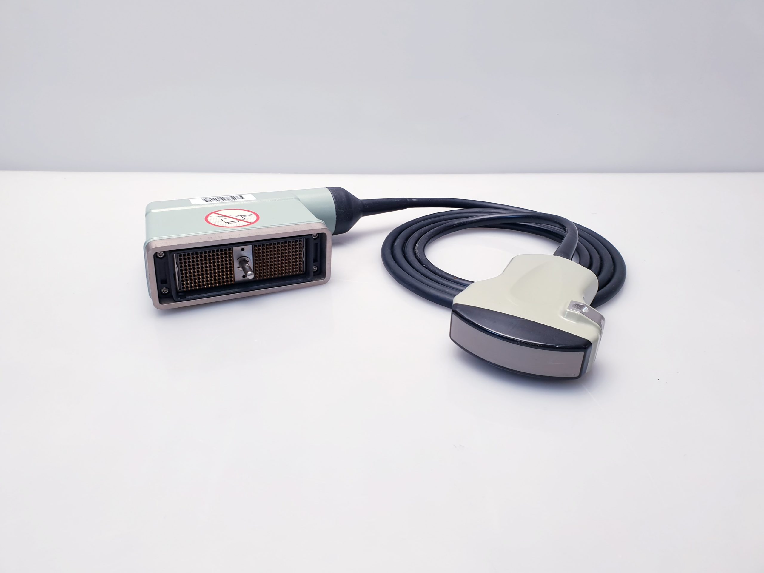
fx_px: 574
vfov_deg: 53.1
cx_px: 382
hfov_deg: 67.3
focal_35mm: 26
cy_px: 286
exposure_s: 1/50
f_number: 2.4
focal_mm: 4.3
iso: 64
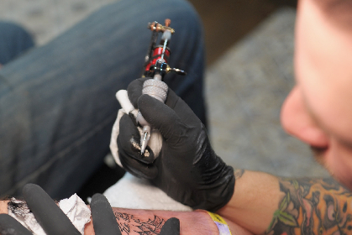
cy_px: 165
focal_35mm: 68
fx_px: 665
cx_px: 155
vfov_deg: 20.0
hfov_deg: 29.6
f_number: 2.8
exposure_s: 1/125
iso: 400
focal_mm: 44
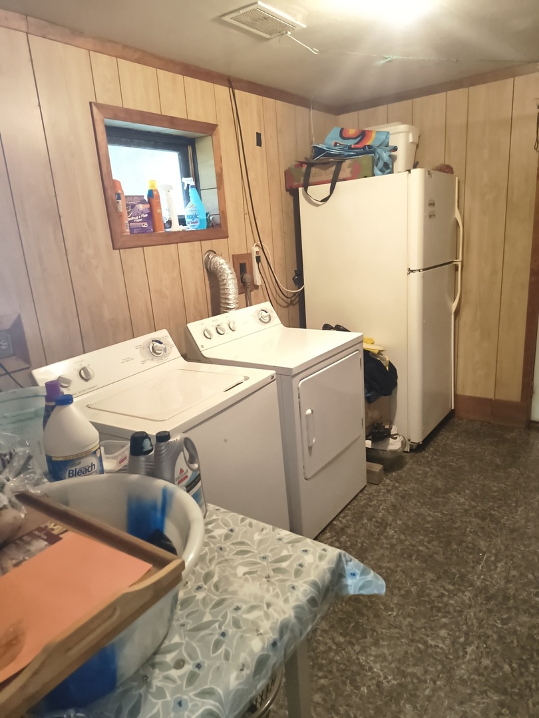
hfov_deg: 56.8
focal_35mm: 24
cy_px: 359
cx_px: 270
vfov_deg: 71.6
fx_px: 498
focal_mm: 5.56
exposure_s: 1/30
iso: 3151
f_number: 1.8
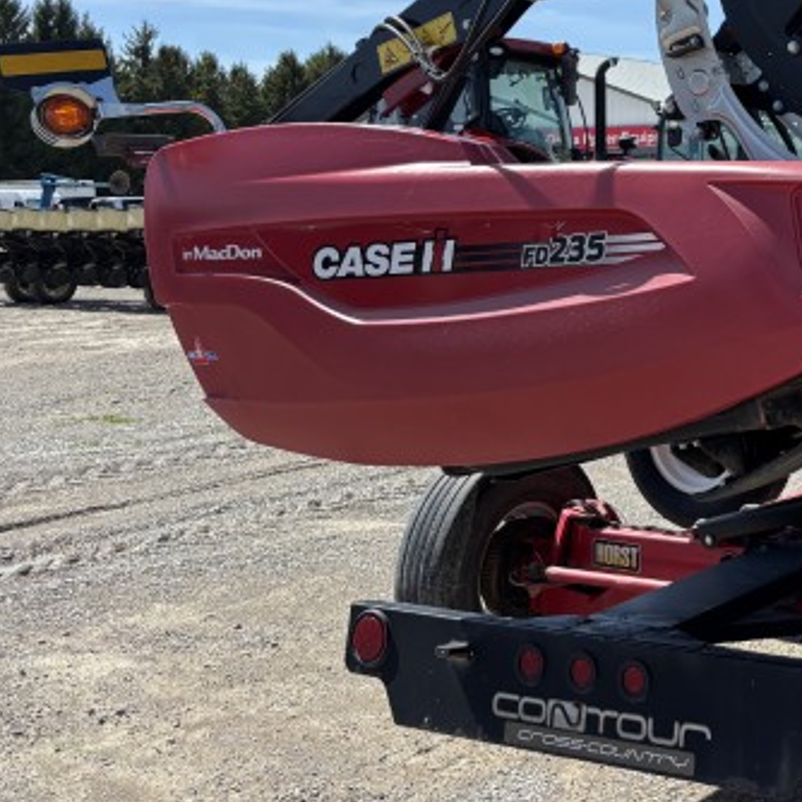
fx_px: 1442
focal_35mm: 55
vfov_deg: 30.5
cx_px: 874
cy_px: 190
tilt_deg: +0.1
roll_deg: -0.6
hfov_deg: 28.4
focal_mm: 5.96
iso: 50
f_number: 1.6
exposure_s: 1/2398
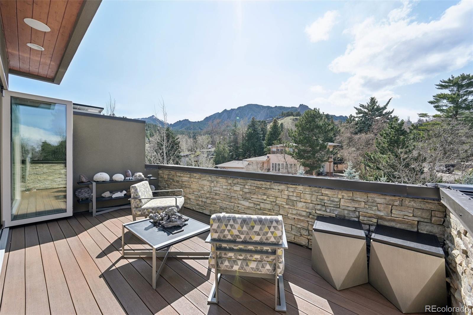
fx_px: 184
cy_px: 158
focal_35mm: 14
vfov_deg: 81.2
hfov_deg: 104.3
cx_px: 236
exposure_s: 1/160
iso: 100
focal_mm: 14
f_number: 8
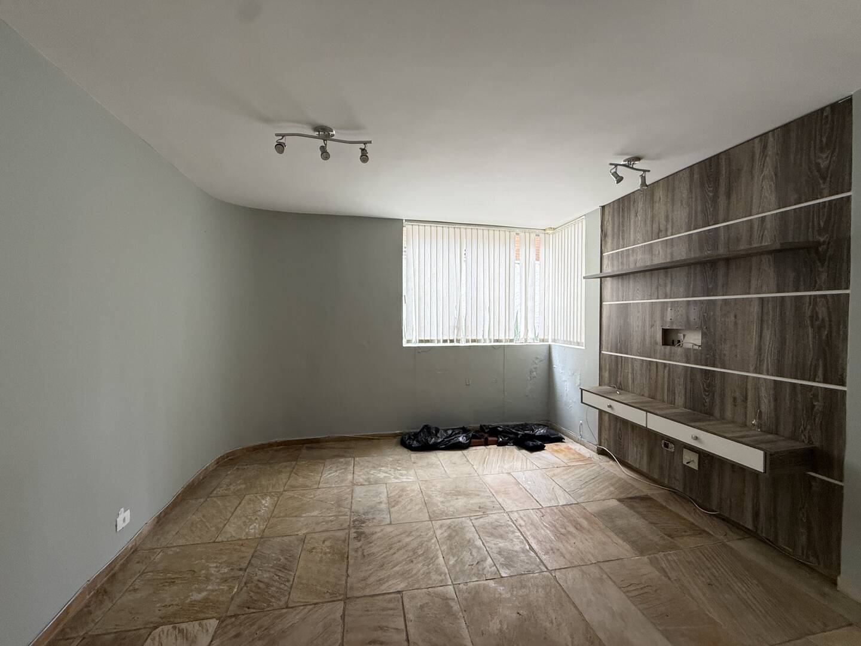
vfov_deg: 85.7
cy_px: 323
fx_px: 348
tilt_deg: -0.3
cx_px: 430
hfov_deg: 102.1
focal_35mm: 14
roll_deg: -0.9
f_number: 2.2
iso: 200
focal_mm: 2.22
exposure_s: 1/99
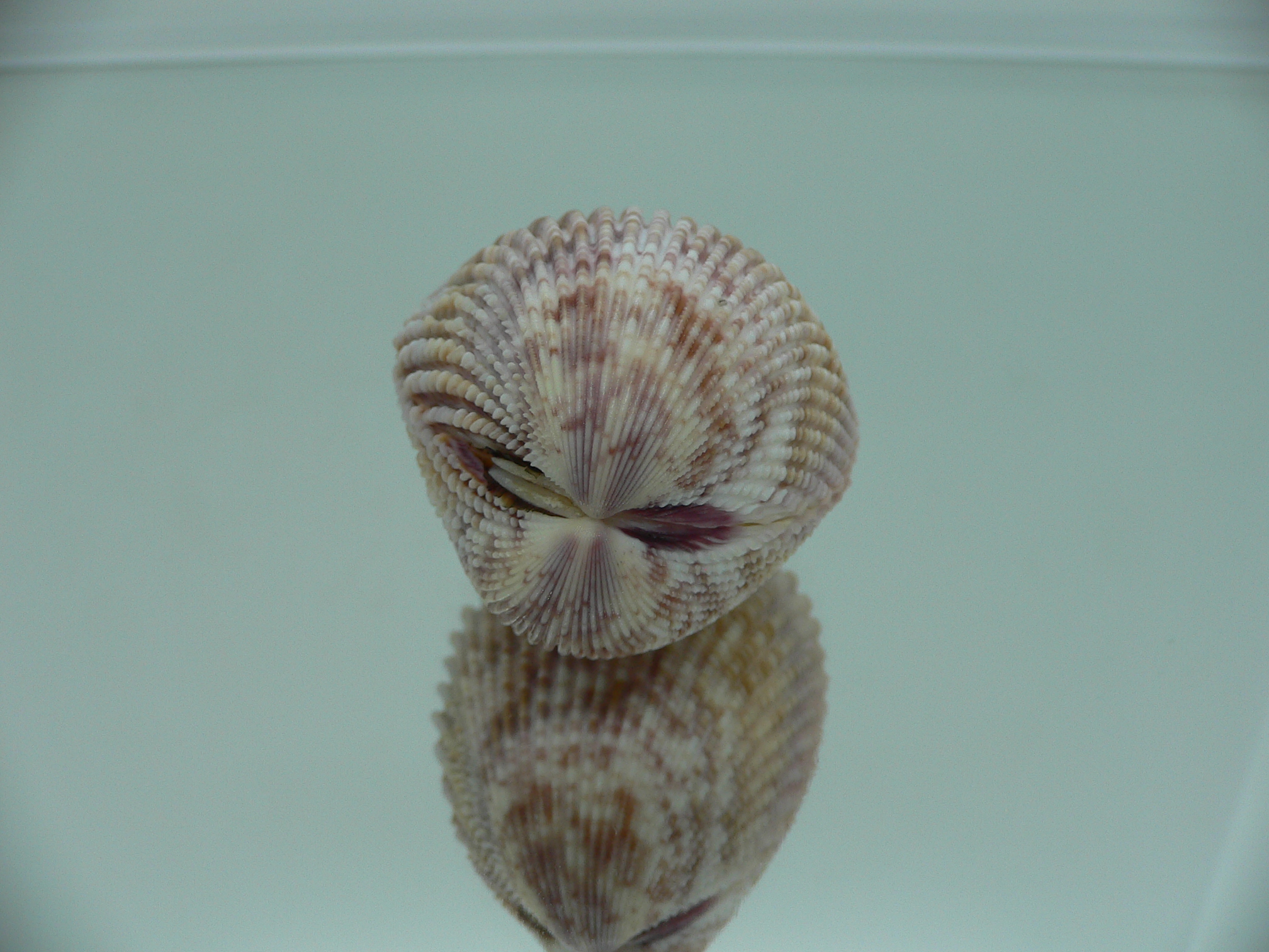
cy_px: 476
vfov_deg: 40.7
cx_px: 634
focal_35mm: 35
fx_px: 1283
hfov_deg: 52.6
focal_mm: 4.6
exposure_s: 1/60
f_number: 2.8
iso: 80
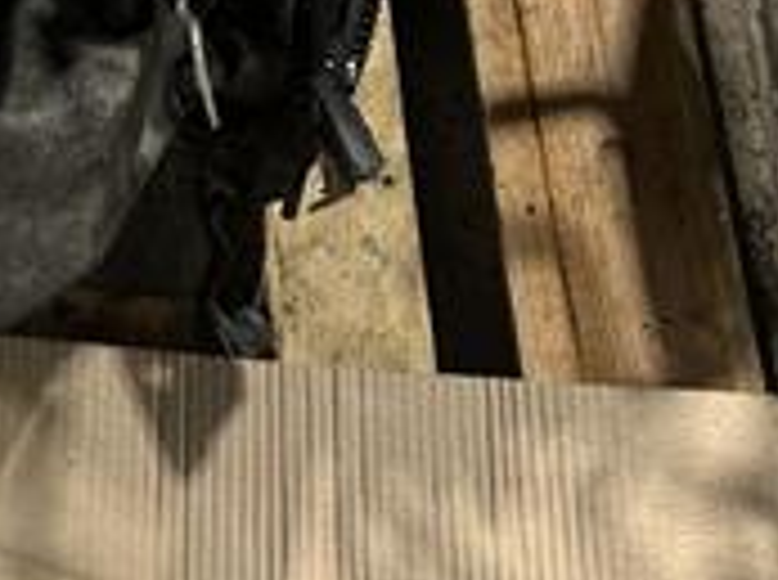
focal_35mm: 89
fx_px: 1996
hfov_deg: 21.0
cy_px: -387
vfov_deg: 14.9
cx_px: -76
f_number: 1.78
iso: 125
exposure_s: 1/100
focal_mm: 6.86
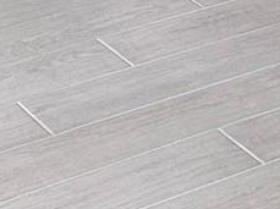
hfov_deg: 10.9
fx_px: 1470
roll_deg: -1.3
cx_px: 169
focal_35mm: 182
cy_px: -341
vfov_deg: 7.5
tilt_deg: -11.5
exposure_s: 1/121
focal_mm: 5.7
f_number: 1.5
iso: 100
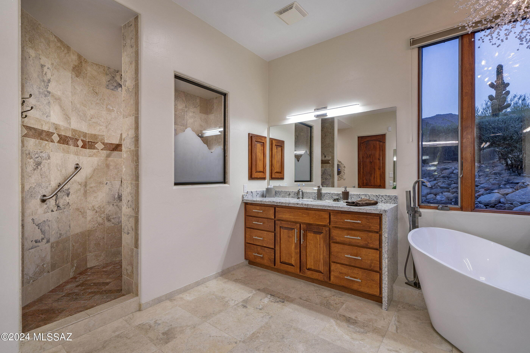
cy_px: 176
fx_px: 221
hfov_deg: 100.4
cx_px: 265
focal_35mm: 15
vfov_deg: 77.3
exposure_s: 1/5
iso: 200
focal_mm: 15
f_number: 9
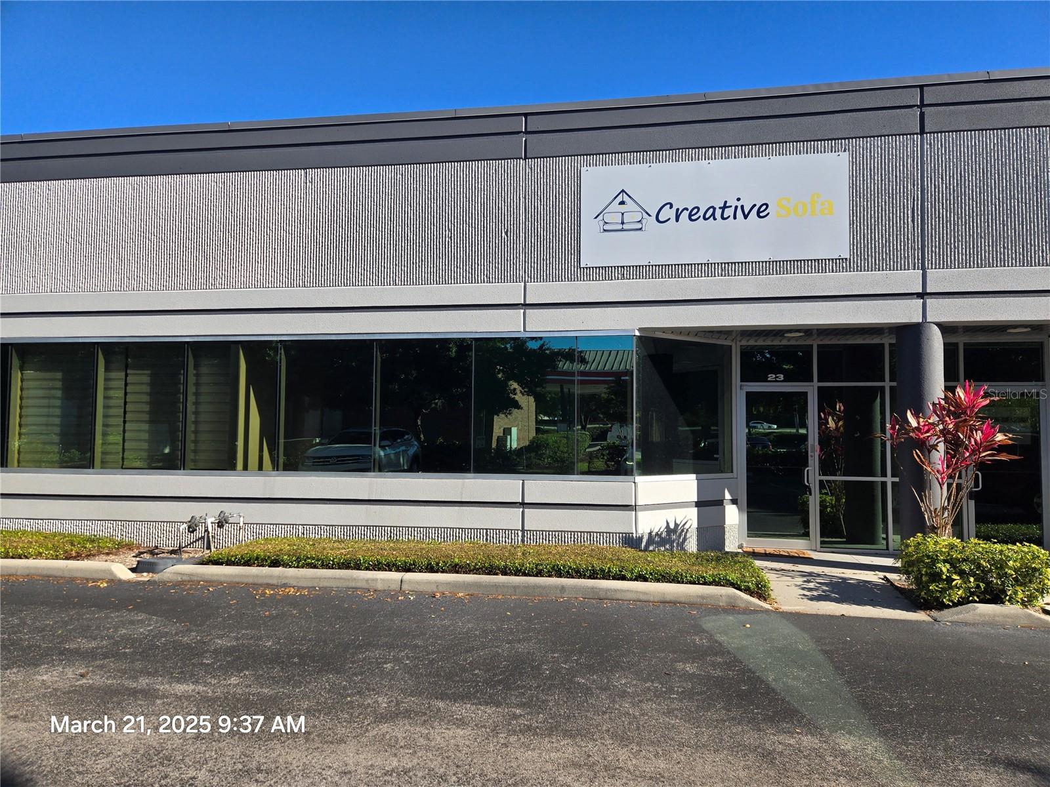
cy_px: 394
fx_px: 698
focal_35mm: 23
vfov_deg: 58.9
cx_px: 525
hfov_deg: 73.9
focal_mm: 5.4
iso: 25
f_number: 1.8
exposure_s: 1/1182
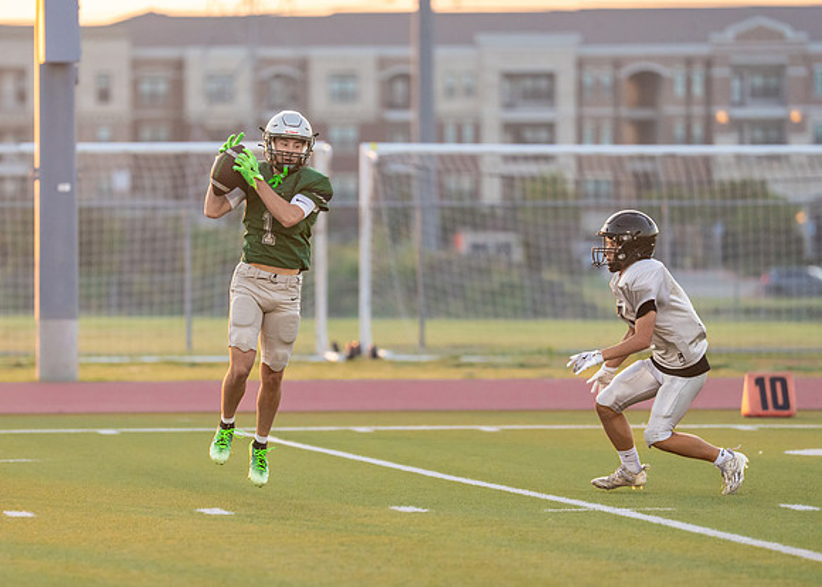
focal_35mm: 312
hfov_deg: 6.5
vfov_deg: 4.6
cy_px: 293
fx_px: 7278
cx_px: 319
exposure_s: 1/1600
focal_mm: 200
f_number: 3.2
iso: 1600
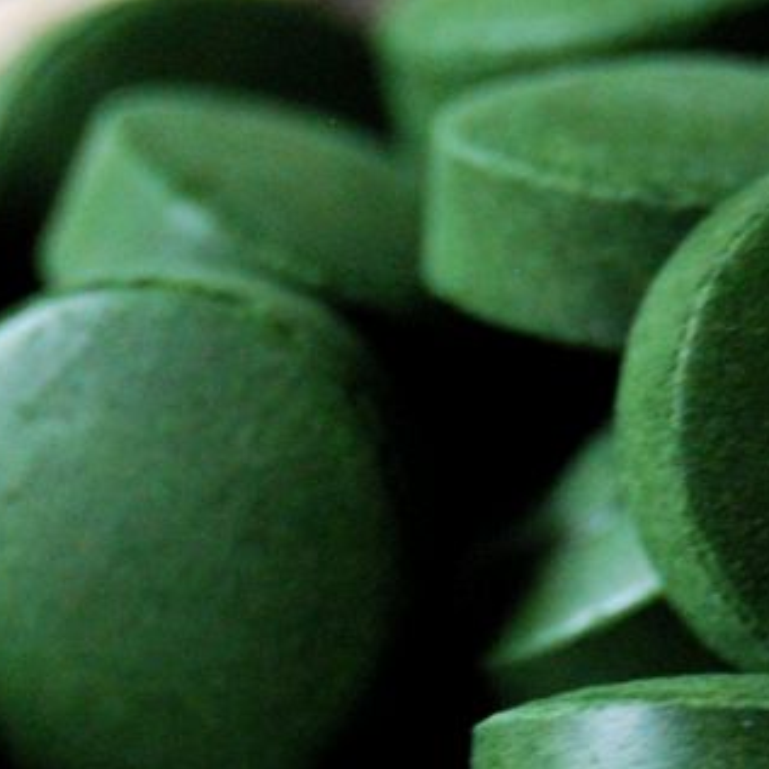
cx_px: 662
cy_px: 361
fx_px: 8345
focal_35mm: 332
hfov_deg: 5.3
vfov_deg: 5.3
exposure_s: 1/30
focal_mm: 55
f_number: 5.6
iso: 1400
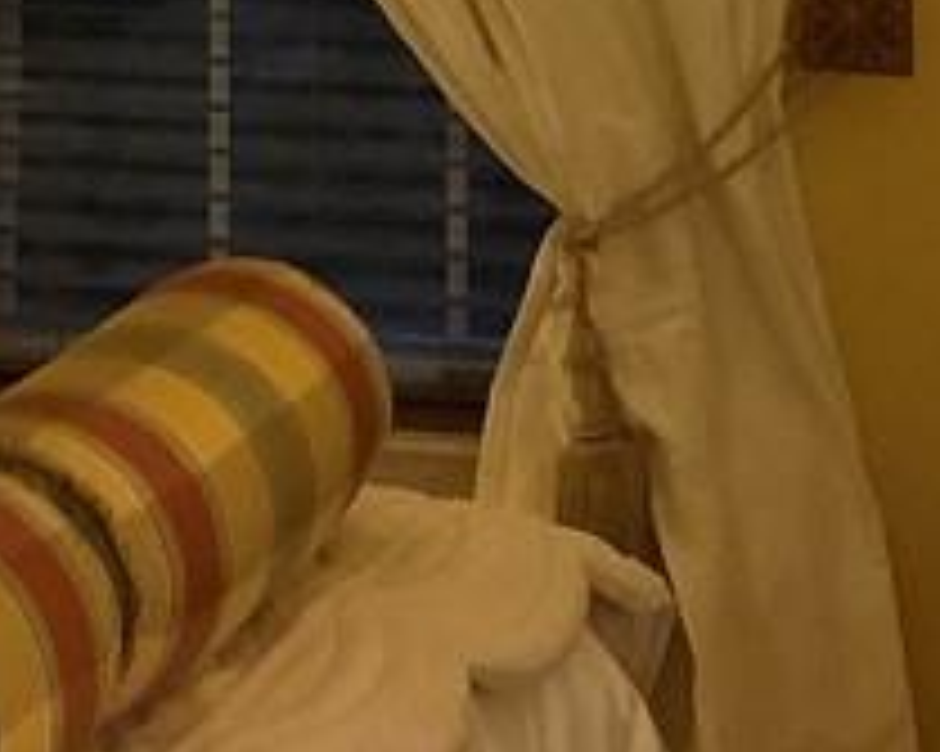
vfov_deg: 9.8
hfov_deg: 13.0
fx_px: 4115
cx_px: 490
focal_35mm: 148
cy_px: -680
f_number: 2.4
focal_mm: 3.3
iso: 500
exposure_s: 1/30
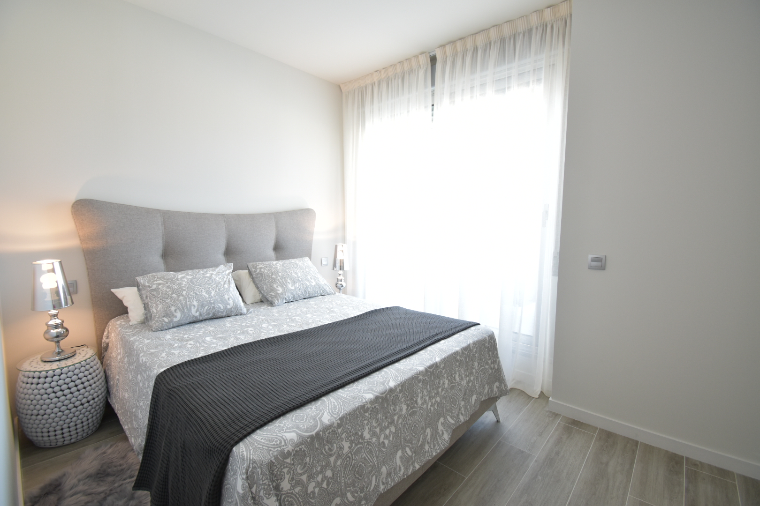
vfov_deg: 77.3
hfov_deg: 100.4
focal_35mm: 15
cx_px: 380
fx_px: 317
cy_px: 253
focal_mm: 10
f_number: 4.5
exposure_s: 1/30
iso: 450
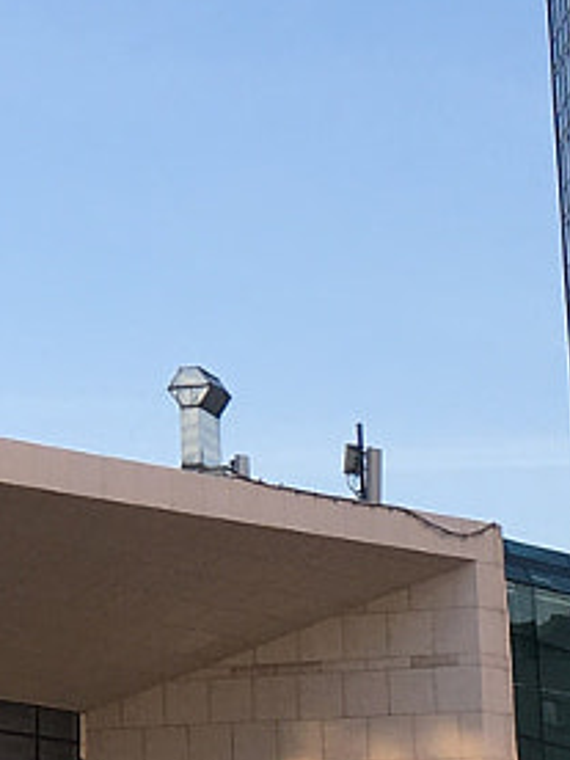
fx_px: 3688
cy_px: 165
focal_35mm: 168
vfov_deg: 11.7
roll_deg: +1.8
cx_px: -201
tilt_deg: +16.9
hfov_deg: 8.7
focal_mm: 4.15
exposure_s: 1/490
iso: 25
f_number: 2.2
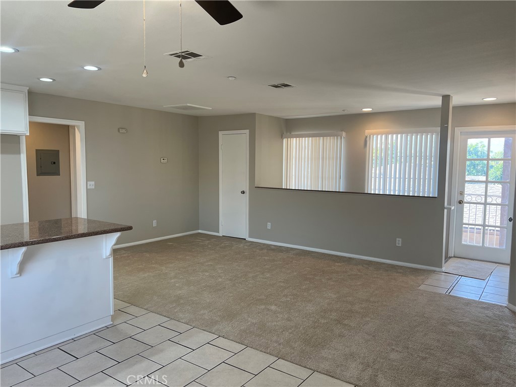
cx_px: 258
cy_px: 194
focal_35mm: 26
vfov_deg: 53.1
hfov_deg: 67.3
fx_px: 388
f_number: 1.5
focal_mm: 5.7
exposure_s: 1/132
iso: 64
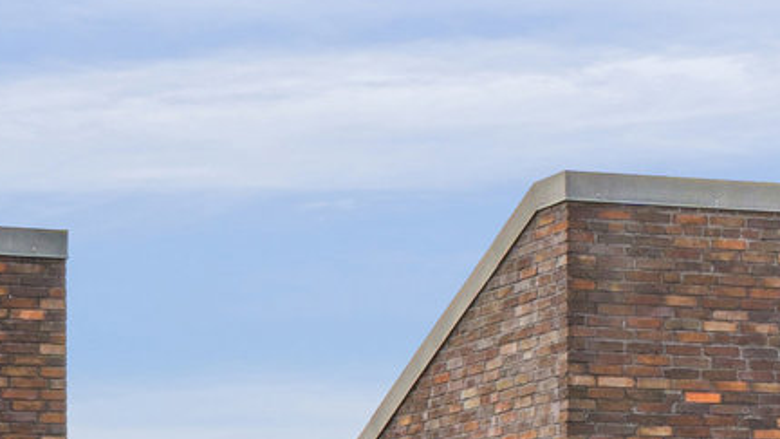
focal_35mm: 131
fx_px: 2709
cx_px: 16
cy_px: 1034
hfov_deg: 16.1
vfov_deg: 8.5
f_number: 9
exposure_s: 1/80
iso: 200
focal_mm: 18
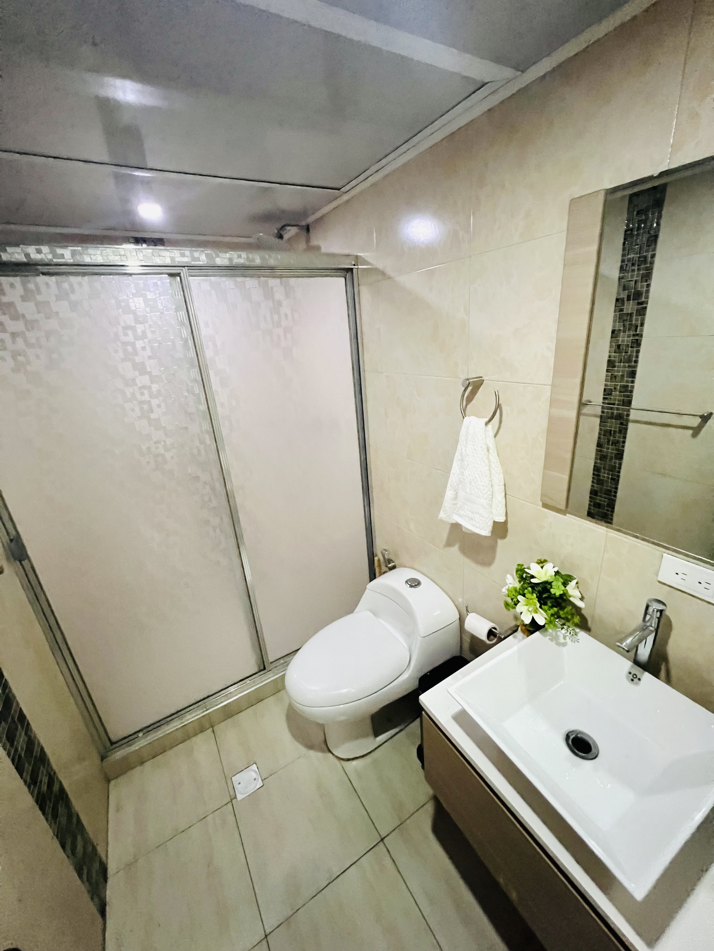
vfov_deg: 106.2
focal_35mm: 13
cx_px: 357
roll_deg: +4.4
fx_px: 358
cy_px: 476
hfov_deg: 89.9
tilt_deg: -22.3
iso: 1000
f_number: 1.8
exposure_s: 1/60
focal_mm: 1.57
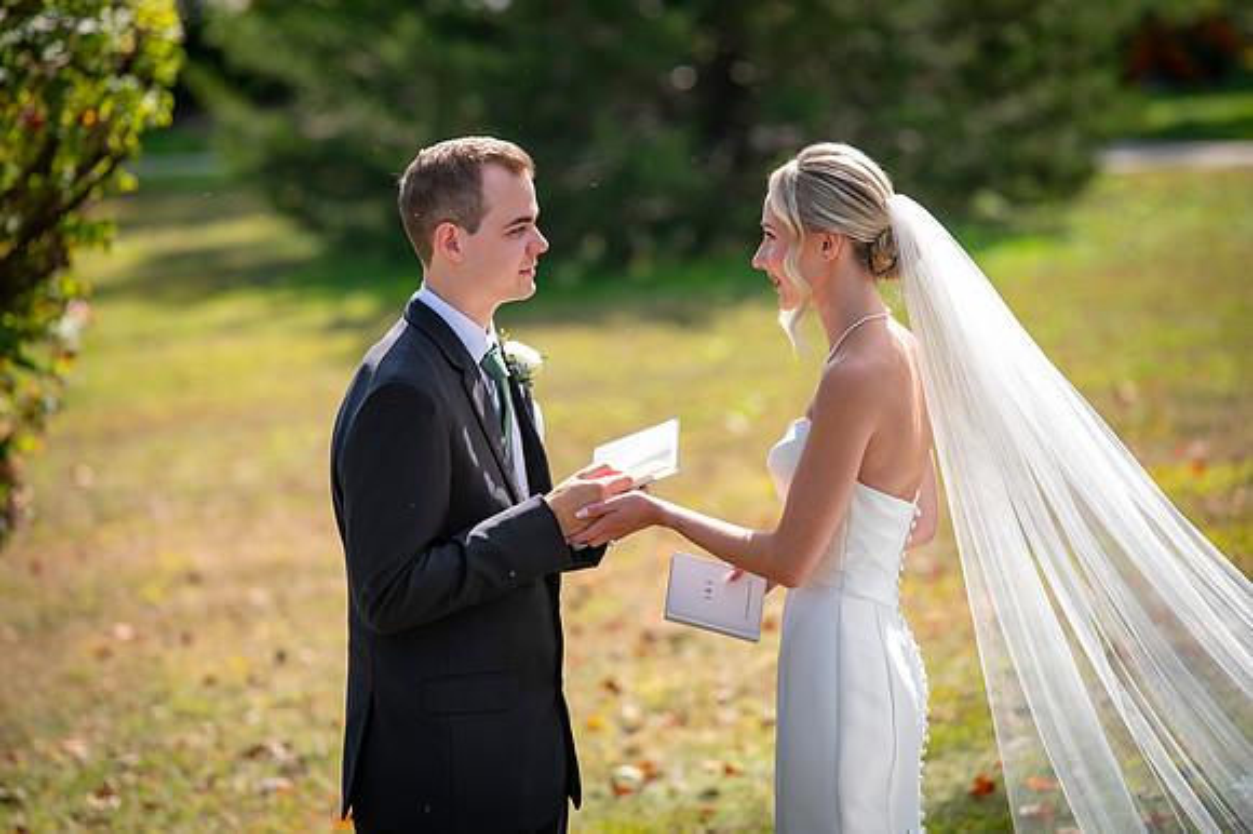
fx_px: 7186
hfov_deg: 10.0
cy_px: 417
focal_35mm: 207
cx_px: 626
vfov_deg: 6.6
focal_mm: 200
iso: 50
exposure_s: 1/250
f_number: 4
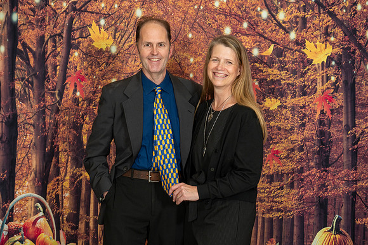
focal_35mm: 63
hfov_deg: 31.9
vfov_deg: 21.5
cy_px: 122
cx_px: 184
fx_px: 644
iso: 800
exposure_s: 1/80
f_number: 5.6
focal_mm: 63
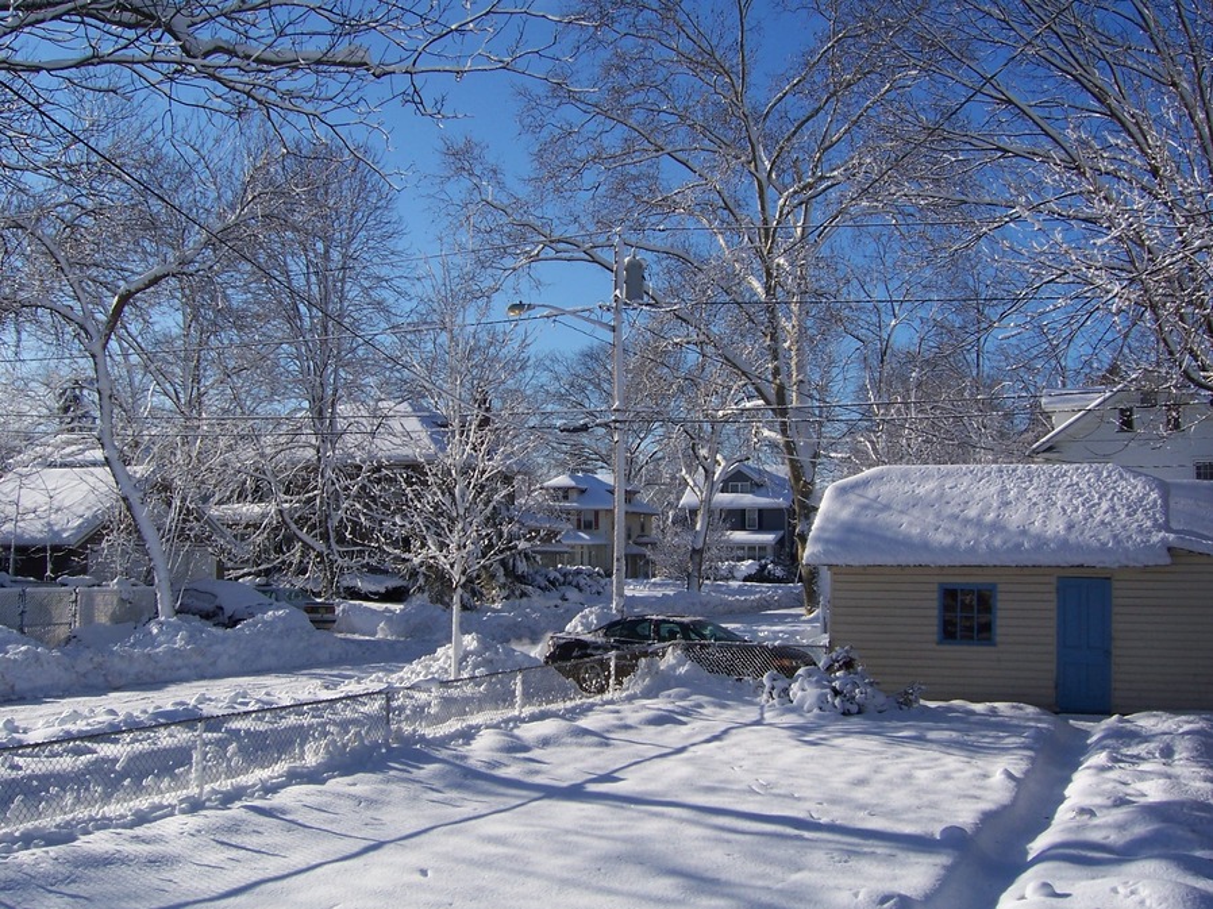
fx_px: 1261
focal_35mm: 36
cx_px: 606
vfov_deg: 39.6
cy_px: 454
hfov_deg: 51.4
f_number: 4.8
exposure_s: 1/750
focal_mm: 6
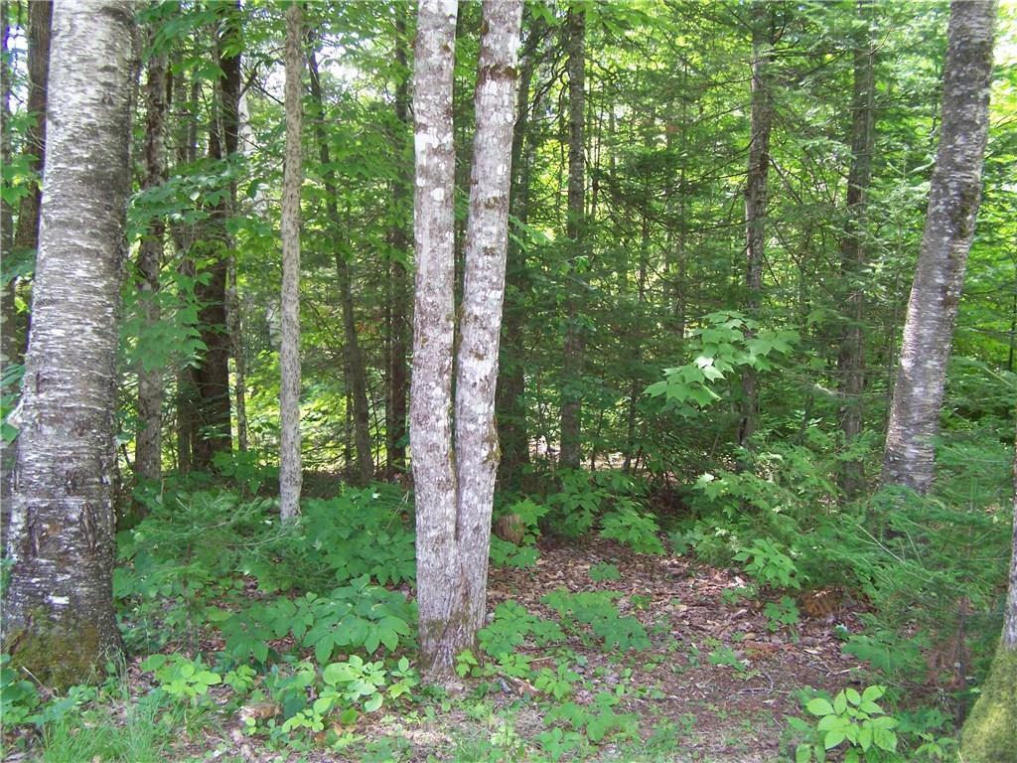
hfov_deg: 49.0
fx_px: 1116
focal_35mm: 38
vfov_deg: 37.7
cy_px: 382
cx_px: 508
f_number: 2.8
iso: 160
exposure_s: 1/60
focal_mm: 6.3
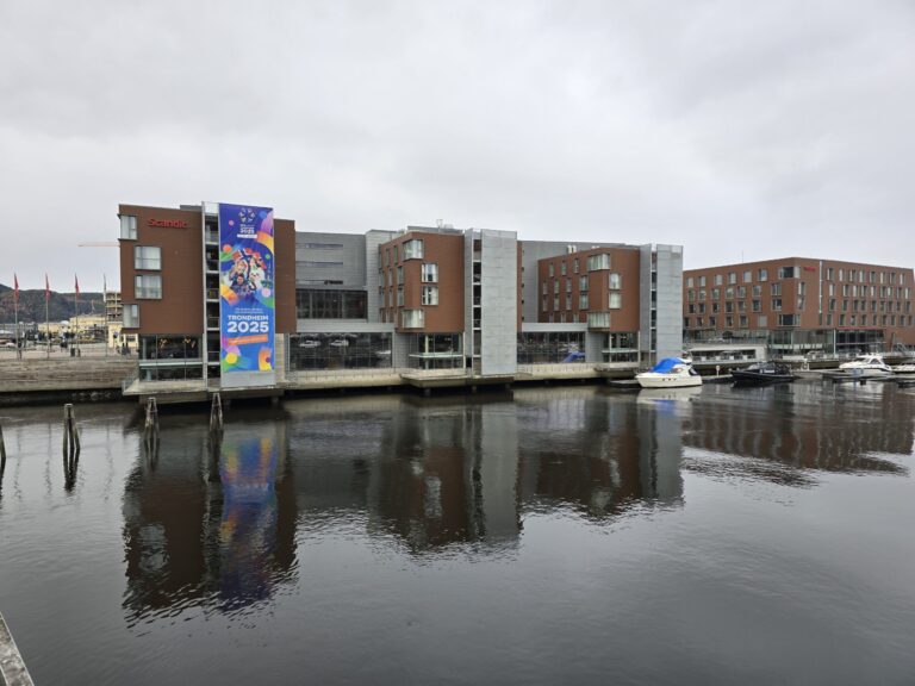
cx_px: 458
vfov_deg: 58.9
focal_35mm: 23
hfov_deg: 73.9
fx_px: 608
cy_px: 343
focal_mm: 6.3
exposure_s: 1/180
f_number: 1.7
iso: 25
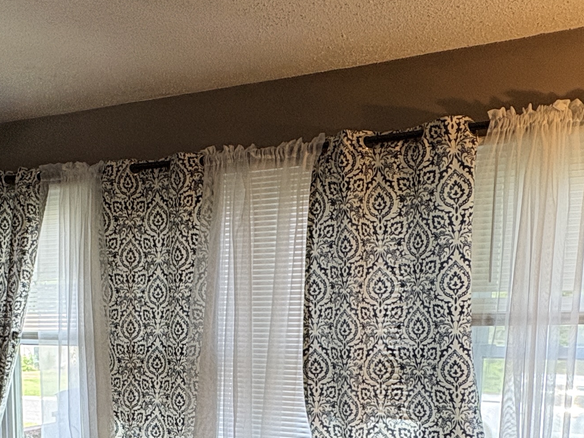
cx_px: 161
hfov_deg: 42.8
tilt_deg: -9.3
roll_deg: -0.1
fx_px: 726
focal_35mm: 43
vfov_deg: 31.4
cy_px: 424
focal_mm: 2.22
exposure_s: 1/60
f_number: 2.2
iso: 200
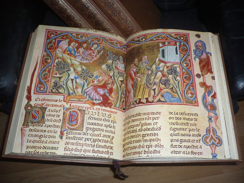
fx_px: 247
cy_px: 92
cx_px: 122
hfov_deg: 52.6
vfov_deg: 40.7
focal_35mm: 35
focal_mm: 5.8
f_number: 2.8
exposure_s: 1/30
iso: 100
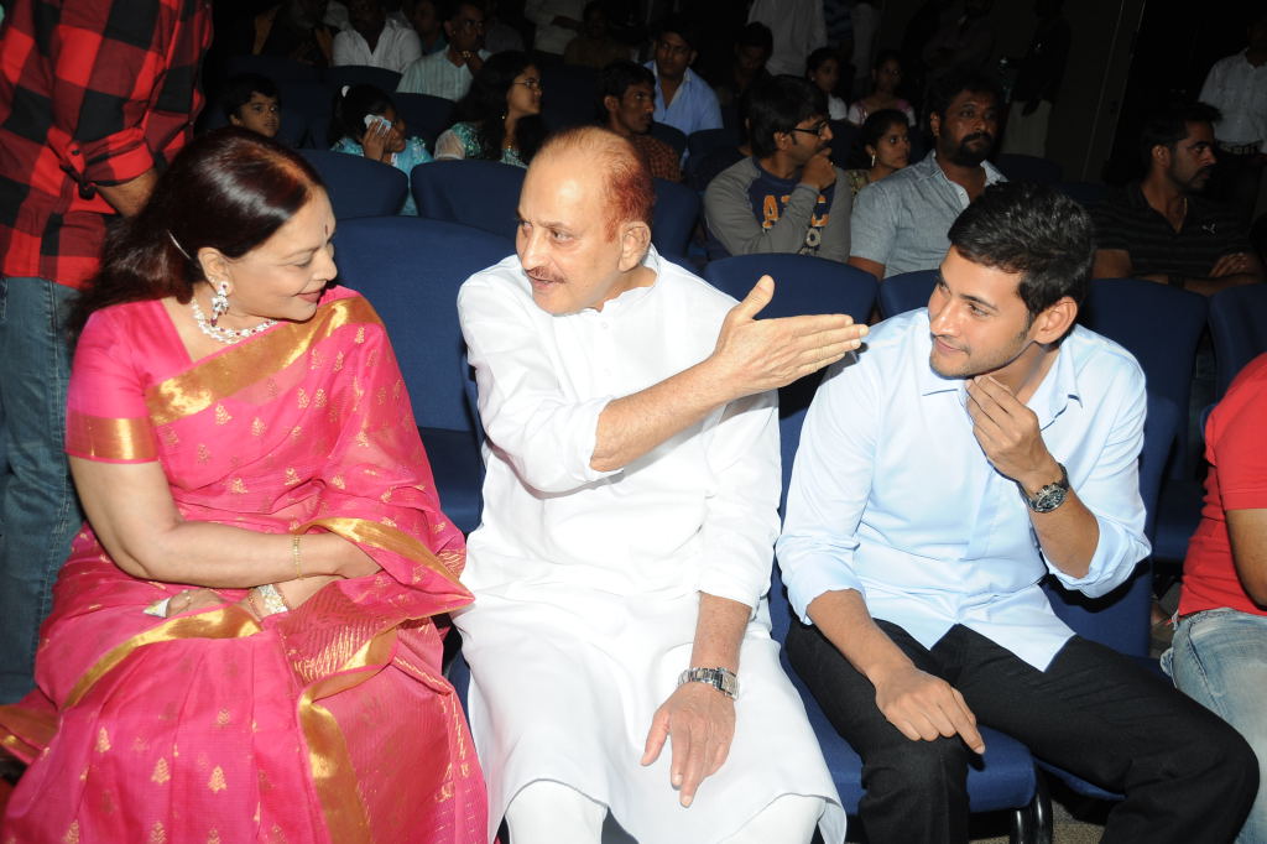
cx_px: 634
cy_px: 422
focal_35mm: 45
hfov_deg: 43.6
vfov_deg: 29.8
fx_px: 1583
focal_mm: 45
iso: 200
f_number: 6.3
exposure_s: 1/125
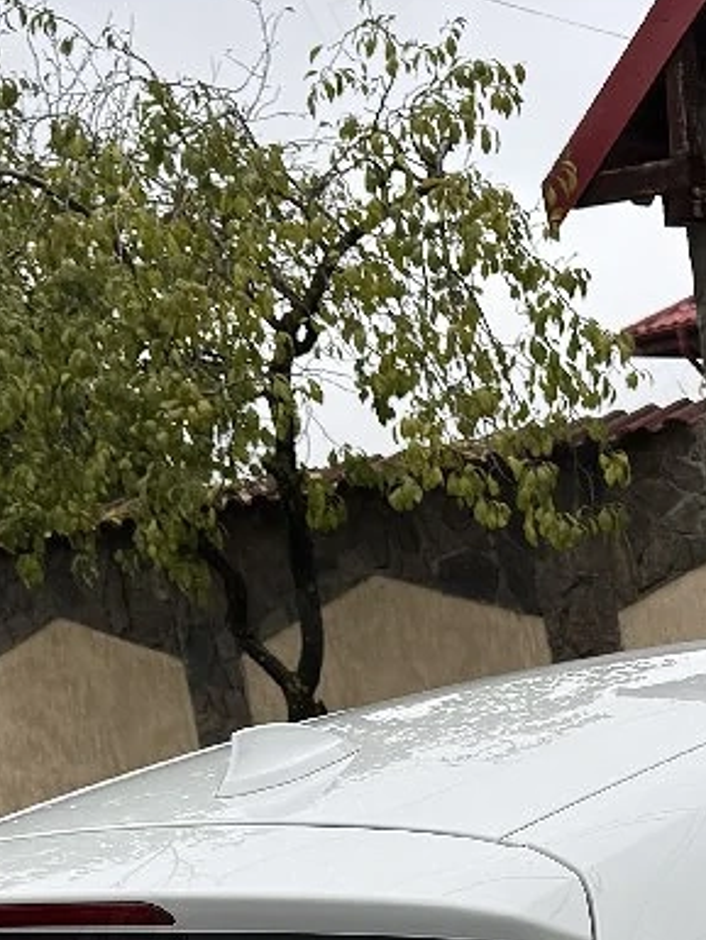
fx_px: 2256
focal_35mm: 83
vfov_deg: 21.5
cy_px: 1180
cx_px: 706
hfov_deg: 17.4
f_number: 1.78
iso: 80
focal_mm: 6.76
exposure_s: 1/385
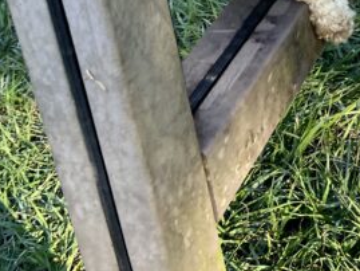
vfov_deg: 13.7
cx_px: 385
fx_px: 1030
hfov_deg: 19.1
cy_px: -177
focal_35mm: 99
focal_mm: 5.7
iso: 40
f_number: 1.5
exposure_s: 1/181
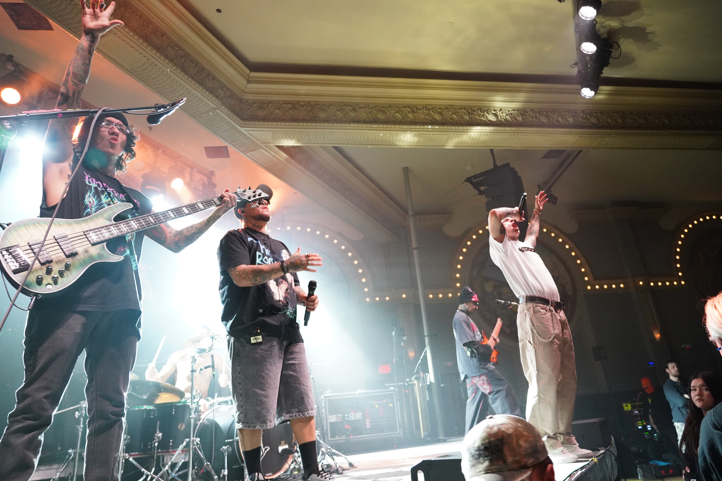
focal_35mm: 24
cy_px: 240
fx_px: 481
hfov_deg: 73.7
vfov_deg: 53.1
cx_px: 361
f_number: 4
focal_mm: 24
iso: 8000
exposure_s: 1/160
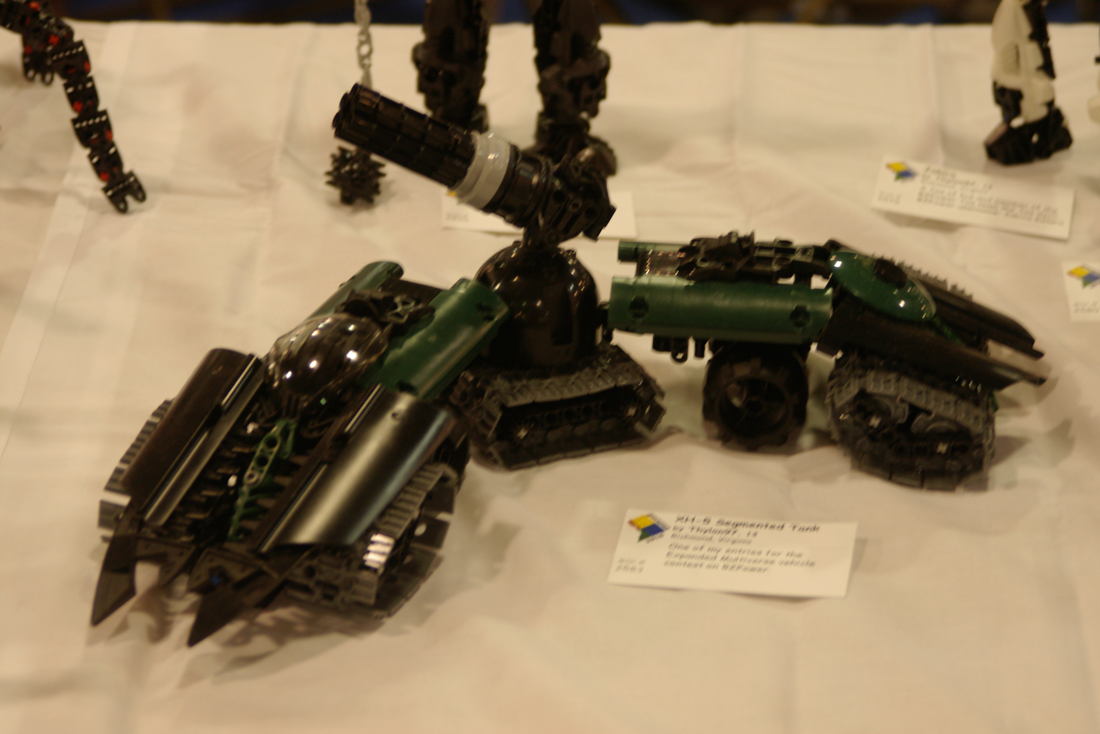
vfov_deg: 13.1
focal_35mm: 105
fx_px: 3209
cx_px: 550
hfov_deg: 19.4
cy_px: 367
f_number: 4.5
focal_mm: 70
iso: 400
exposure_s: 1/20
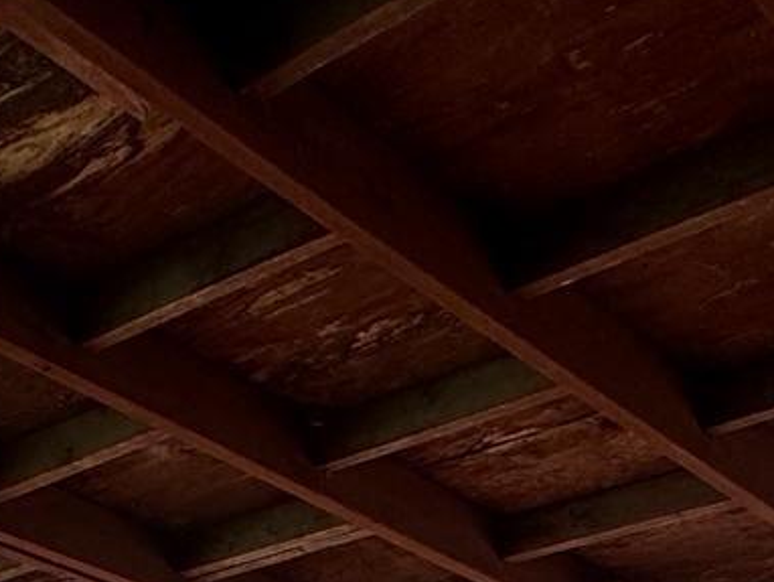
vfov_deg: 14.8
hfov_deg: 25.4
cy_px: 1269
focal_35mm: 75
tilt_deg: -7.0
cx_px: 132
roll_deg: +1.6
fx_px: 1678
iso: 40
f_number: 2.2
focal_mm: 2.22
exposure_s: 1/910
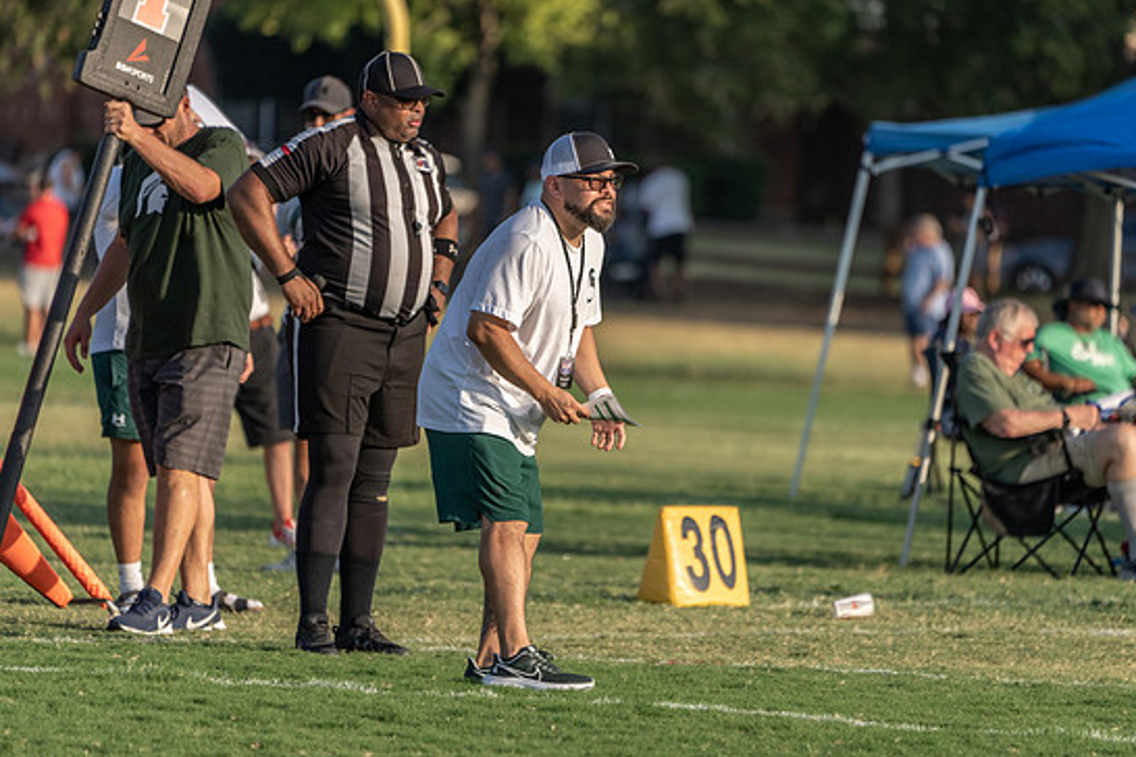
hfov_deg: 4.9
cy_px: 371
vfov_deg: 3.2
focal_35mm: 425
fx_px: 13410
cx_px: 601
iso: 400
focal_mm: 400
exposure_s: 1/1250
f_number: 5.6
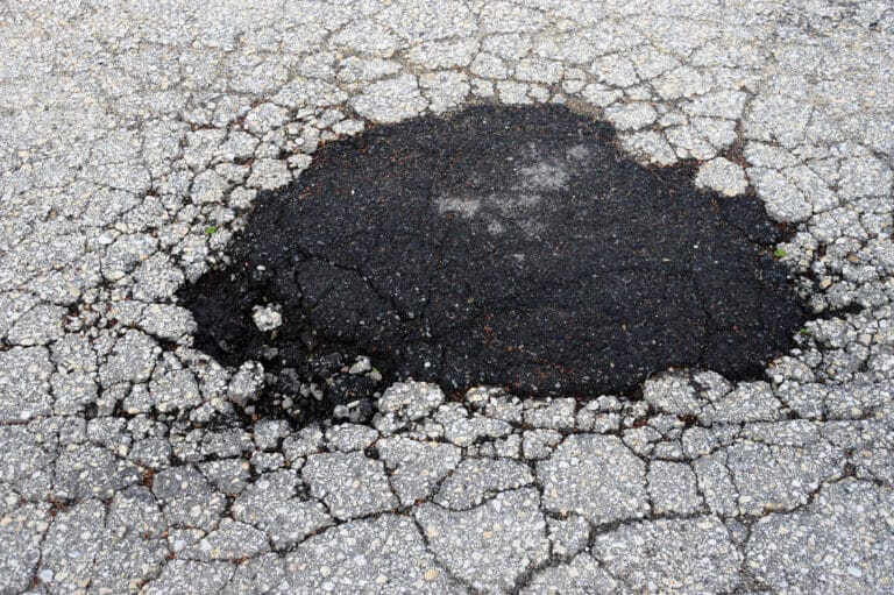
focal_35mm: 36
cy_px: 298
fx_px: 893
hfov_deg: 53.2
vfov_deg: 36.8
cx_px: 447
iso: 320
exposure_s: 1/200
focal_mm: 36
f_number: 7.1
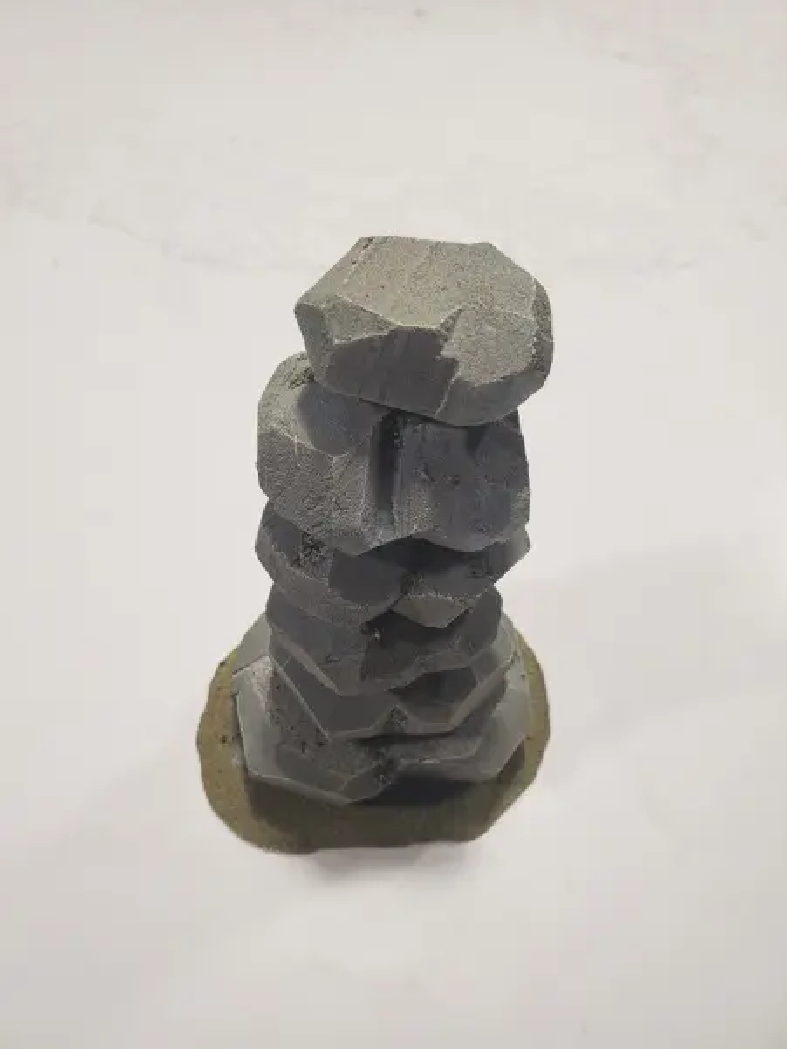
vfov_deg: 67.3
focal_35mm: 26
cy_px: 524
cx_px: 394
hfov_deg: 53.1
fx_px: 788
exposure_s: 1/60
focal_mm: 4.3
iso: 200
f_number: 2.4
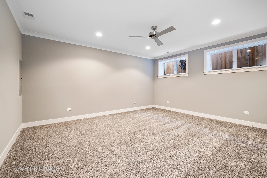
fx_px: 111
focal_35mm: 15
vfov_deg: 77.3
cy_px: 89
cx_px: 134
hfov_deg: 100.4
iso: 200
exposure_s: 1.6
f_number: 8
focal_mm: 15
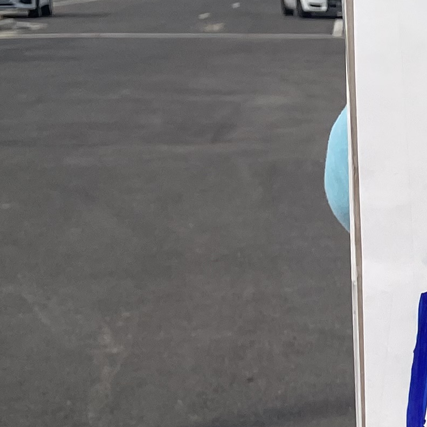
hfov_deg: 12.3
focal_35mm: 117
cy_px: 361
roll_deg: -1.3
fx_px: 1633
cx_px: 979
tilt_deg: -11.3
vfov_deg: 14.8
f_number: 1.6
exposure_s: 1/6494
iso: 32
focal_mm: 4.2
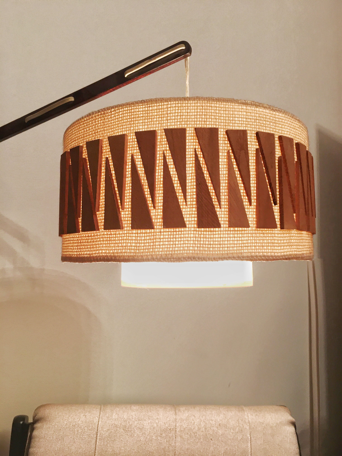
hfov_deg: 48.2
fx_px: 382
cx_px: 171
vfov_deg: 61.7
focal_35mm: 29
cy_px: 228
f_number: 2.2
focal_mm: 4.15
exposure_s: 1/17
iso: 40
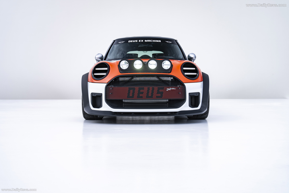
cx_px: 144
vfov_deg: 29.2
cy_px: 96
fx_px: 369
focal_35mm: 46
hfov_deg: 42.7
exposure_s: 1/100
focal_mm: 46
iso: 100
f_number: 5.6
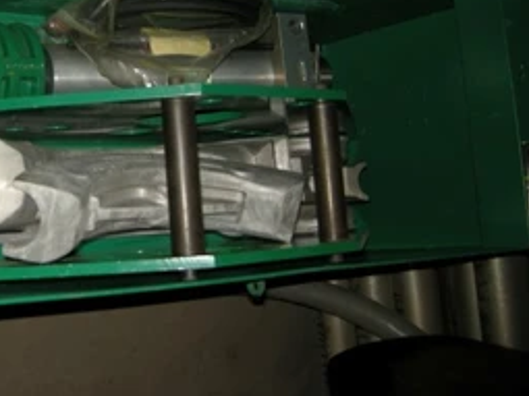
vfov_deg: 26.2
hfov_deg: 34.1
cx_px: 122
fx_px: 840
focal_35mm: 55
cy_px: 97
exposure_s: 1/60
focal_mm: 7.5
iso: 64
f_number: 2.7
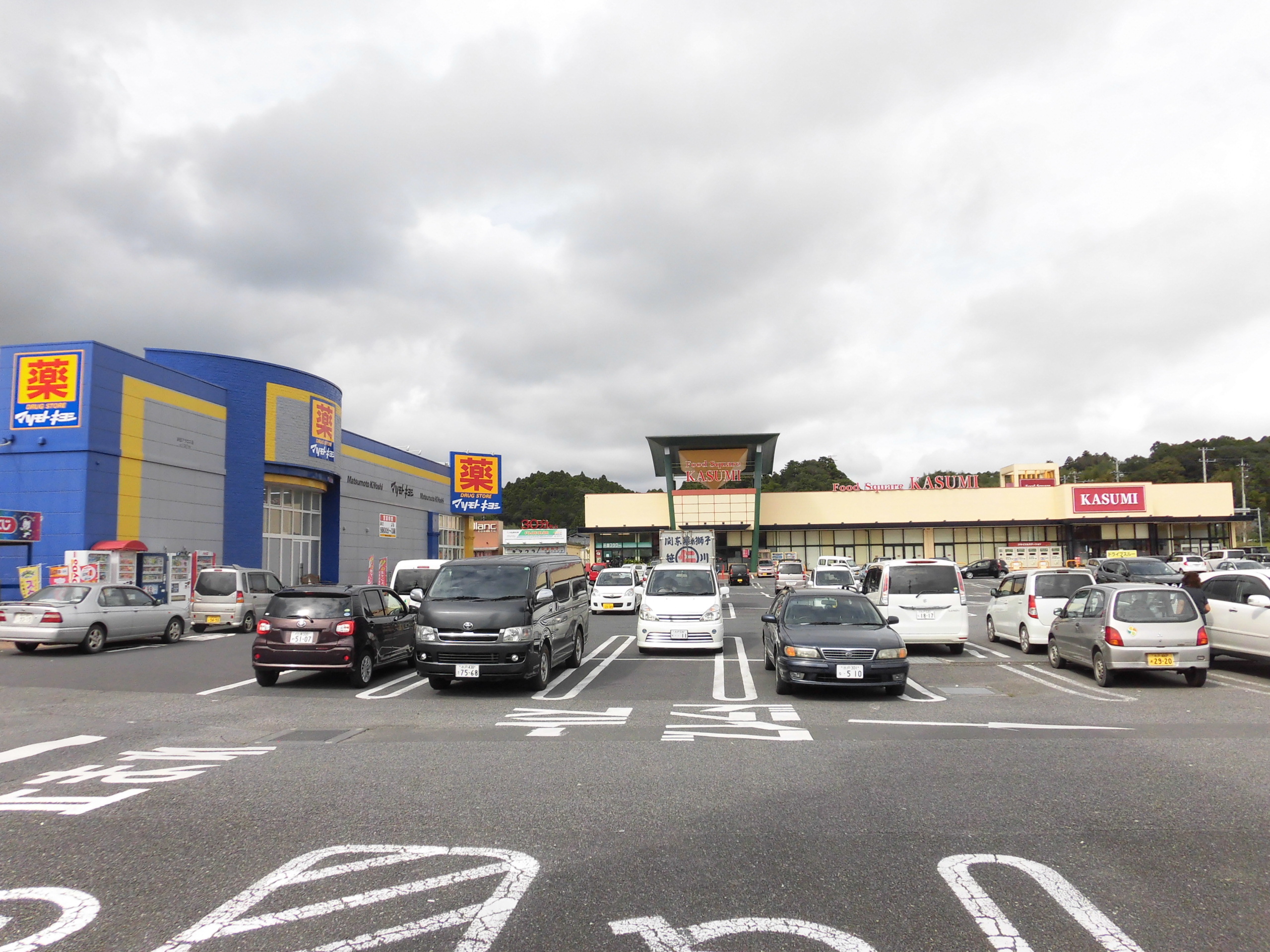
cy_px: 476
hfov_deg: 71.6
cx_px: 635
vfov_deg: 56.8
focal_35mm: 24
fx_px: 881
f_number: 7.8
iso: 100
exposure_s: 1/160
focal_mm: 4.3
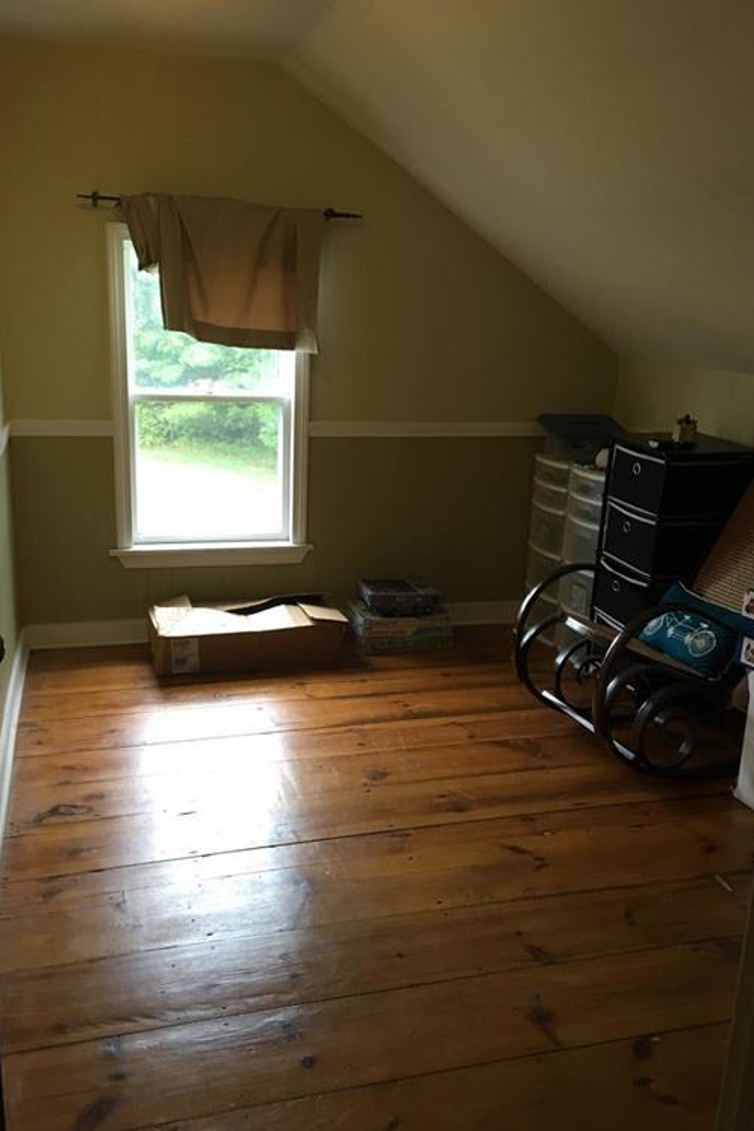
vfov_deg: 60.3
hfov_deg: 42.3
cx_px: 362
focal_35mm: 31
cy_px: 568
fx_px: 974
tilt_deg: -13.9
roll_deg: -2.4
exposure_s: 1/30
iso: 80
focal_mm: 4.15
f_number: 2.2
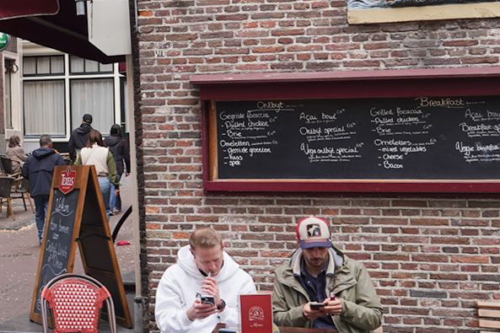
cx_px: -182
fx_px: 1125
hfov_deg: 22.0
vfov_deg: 16.8
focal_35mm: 81
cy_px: 83
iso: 100
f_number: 6.3
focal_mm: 24
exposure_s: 1/100
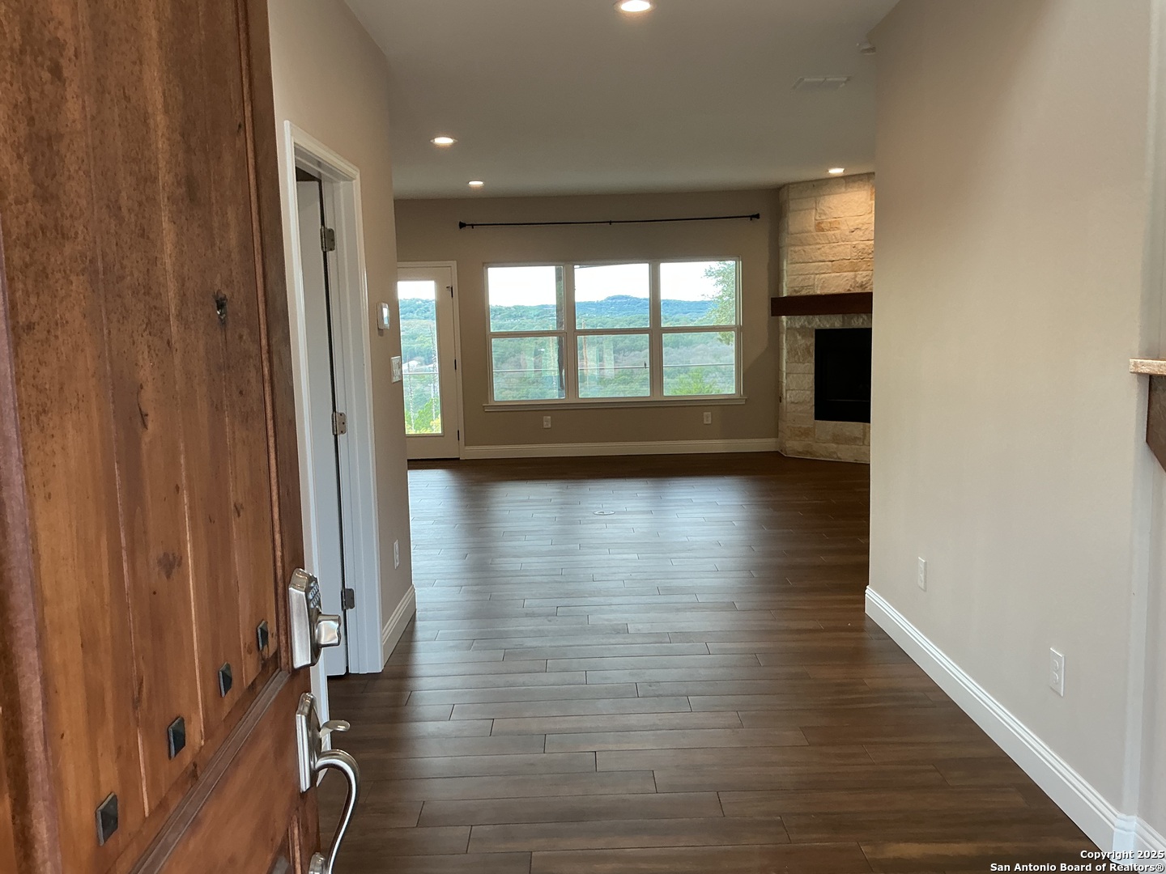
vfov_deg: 48.2
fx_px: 977
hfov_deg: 61.7
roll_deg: +0.3
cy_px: 437
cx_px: 583
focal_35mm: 29
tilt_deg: -7.2
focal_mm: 3
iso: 50
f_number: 1.8
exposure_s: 1/60
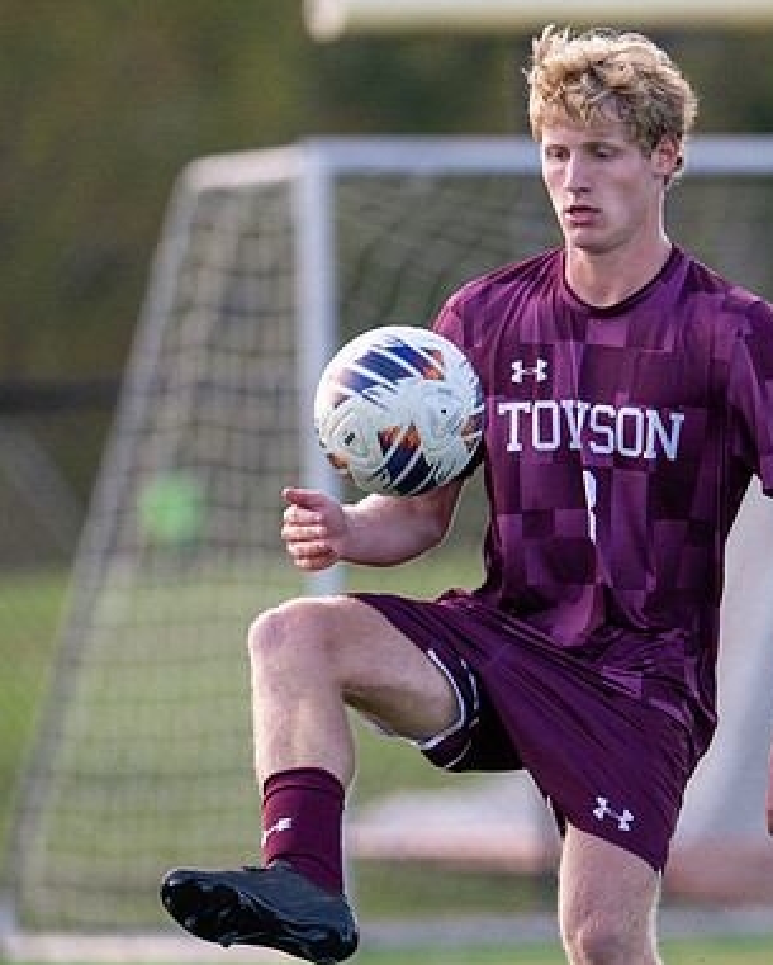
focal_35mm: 774
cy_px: 438
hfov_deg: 2.0
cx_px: 678
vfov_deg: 2.5
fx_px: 22125
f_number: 4.5
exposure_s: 1/2500
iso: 2800
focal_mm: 400
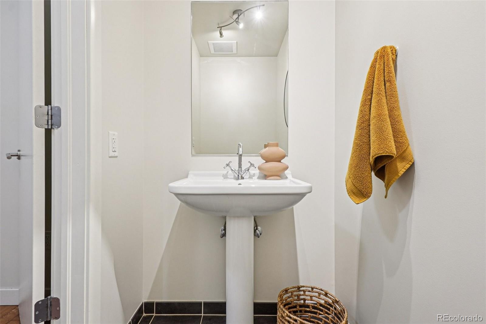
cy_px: 162
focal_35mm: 15
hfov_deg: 100.4
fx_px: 202
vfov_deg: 77.3
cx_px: 243
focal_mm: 10
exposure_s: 1/13
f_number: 8
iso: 400
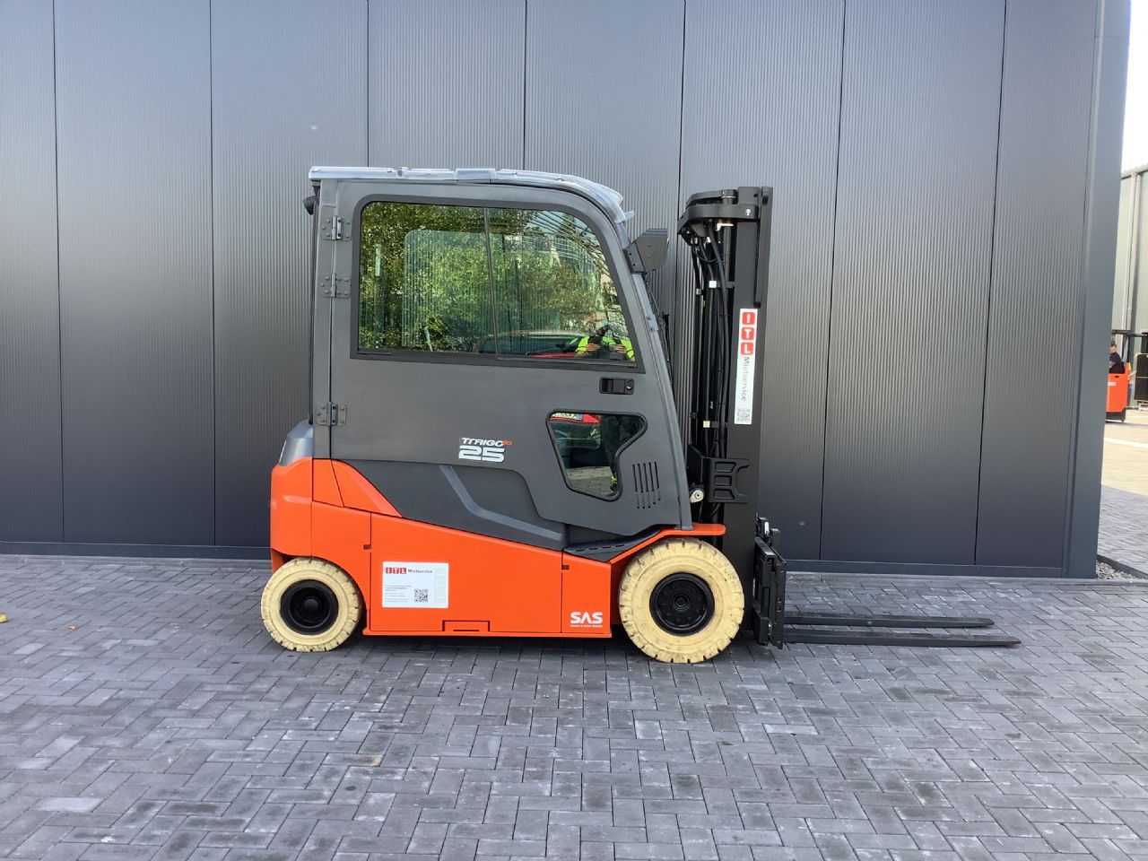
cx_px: 574
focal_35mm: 31
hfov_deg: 58.4
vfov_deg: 45.4
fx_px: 1028
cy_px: 430
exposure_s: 1/120
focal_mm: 3.3
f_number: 2.4
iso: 32
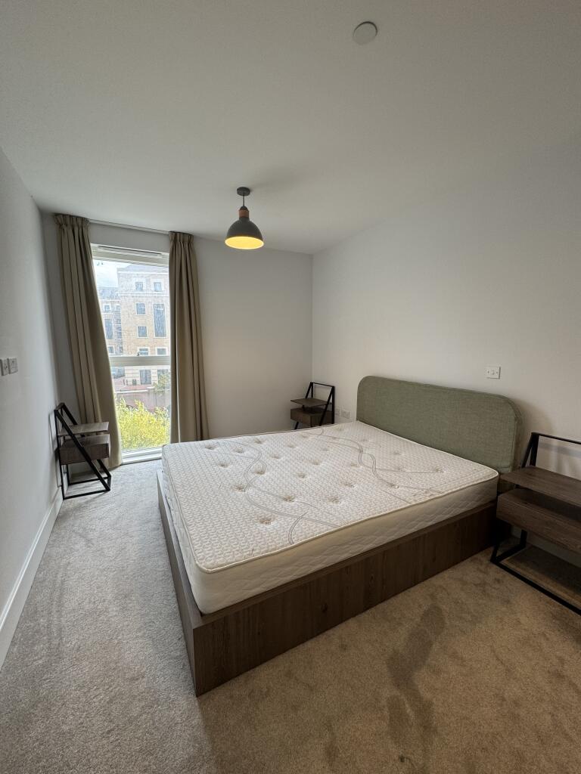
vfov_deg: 102.1
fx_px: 313
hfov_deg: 85.7
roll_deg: +0.7
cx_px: 290
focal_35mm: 14
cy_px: 387
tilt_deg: -7.4
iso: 80
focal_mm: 2.22
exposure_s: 1/99
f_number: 2.2
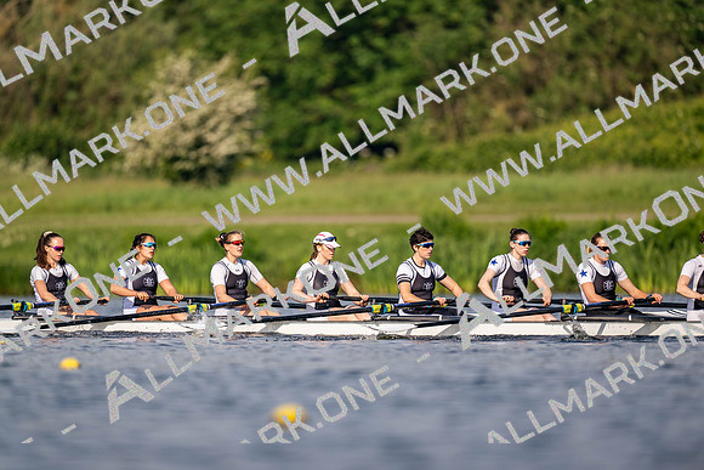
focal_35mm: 600
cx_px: 352
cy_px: 235
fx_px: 11736
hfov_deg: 3.4
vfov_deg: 2.3
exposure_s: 1/2500
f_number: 4
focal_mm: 600
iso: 250
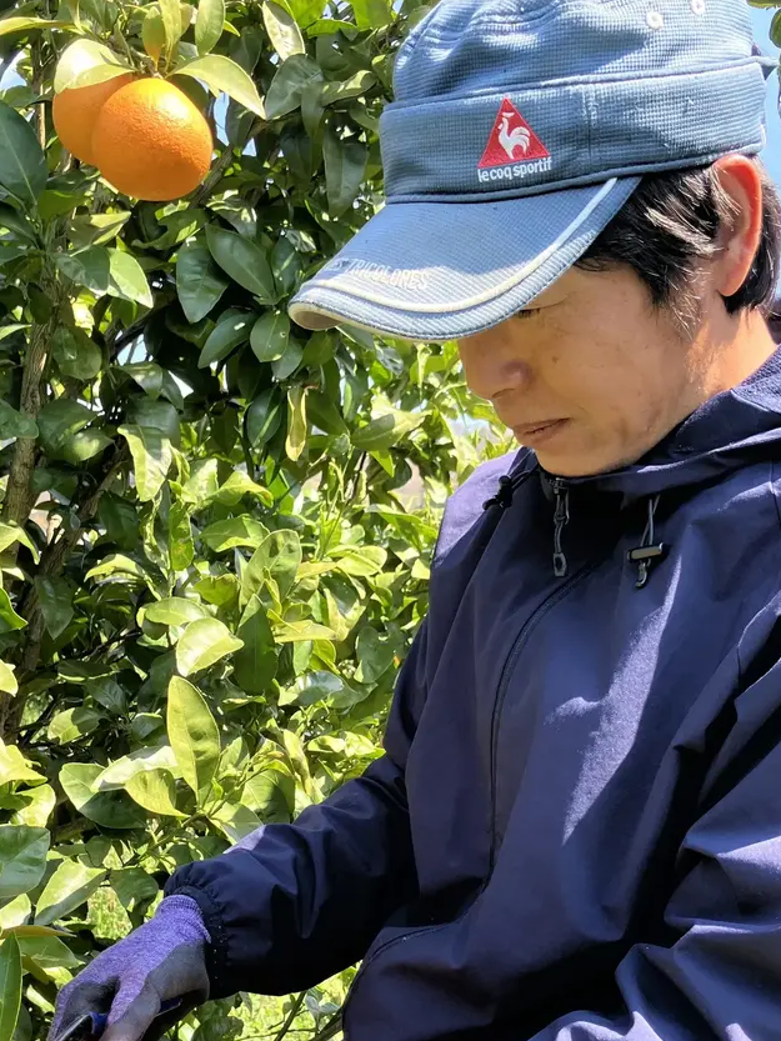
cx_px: 334
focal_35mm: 43
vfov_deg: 43.1
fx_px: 1293
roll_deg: -0.5
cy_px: 719
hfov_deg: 33.5
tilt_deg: -4.7
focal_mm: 3.99
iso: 25
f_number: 1.8
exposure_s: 1/224
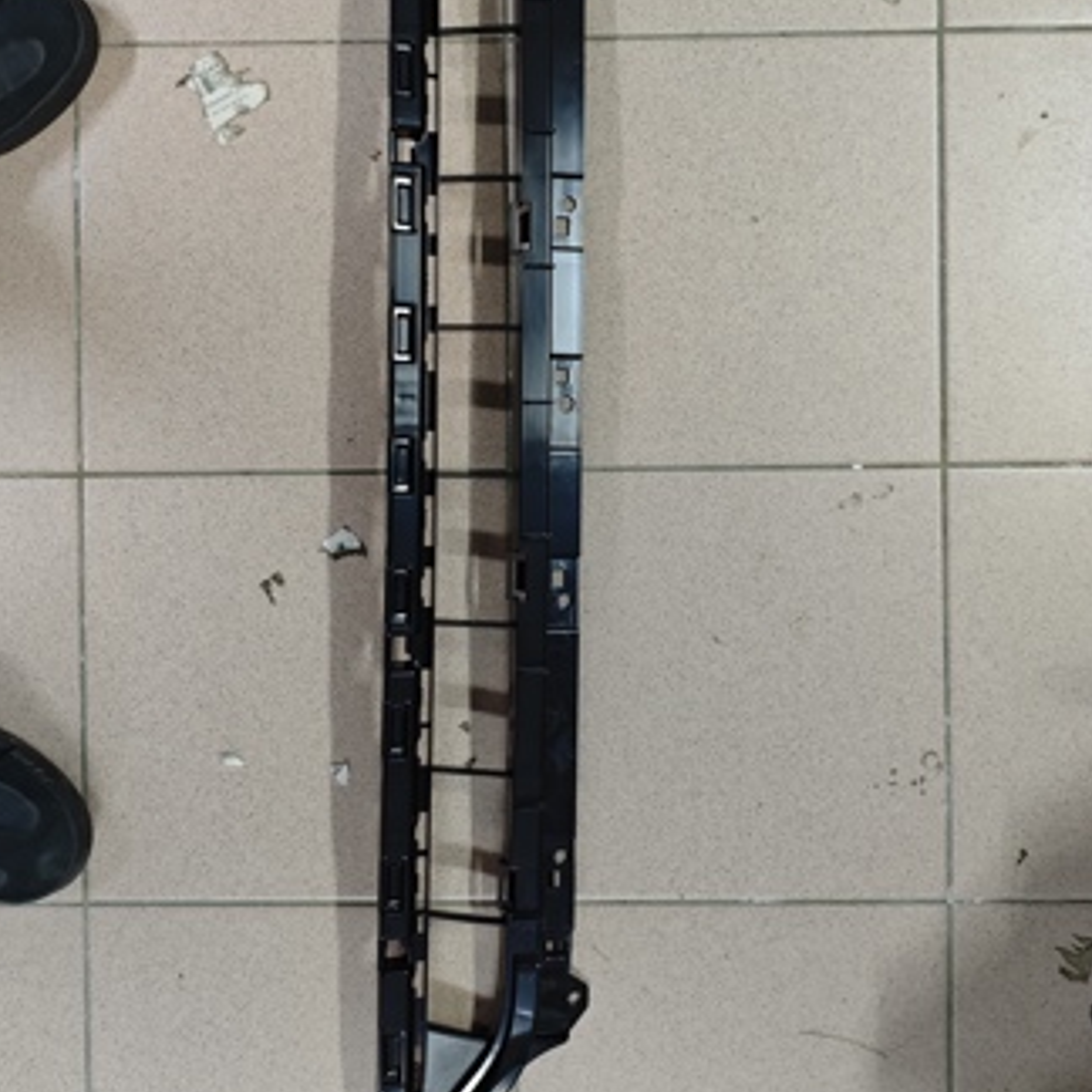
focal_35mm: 34
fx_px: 1213
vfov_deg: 48.2
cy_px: 442
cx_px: 553
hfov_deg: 48.4
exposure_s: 1/33.3
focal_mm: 4.94
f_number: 1.59
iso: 200
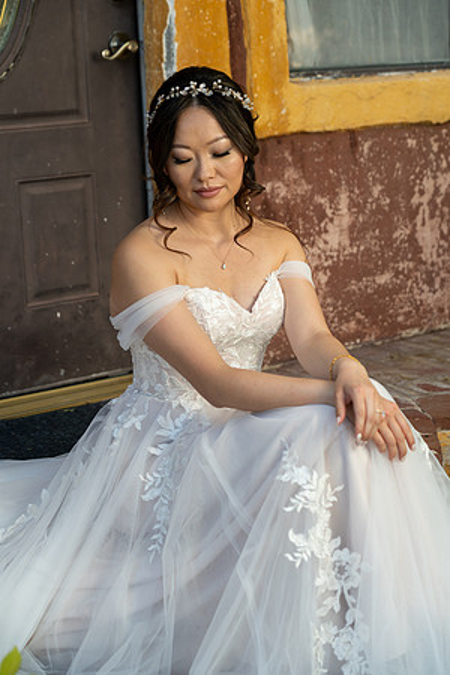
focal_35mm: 70
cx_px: 225
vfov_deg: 28.8
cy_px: 338
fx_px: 1312
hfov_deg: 19.5
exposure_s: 1/200
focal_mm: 70
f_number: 4
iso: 125
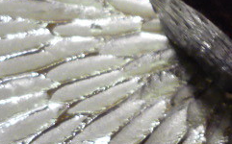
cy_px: 41
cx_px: 272
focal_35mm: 93
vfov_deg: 14.0
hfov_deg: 20.9
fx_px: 587
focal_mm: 5.5
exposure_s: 1/8
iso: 400
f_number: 2.8
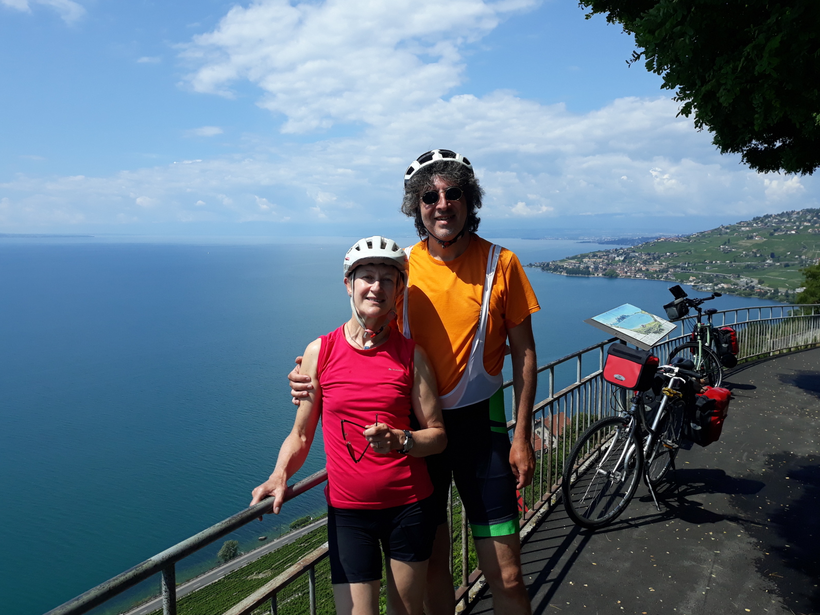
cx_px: 412
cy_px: 300
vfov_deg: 49.7
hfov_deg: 63.4
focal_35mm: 28
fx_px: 663
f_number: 1.7
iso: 40
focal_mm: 3.71
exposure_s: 1/2179
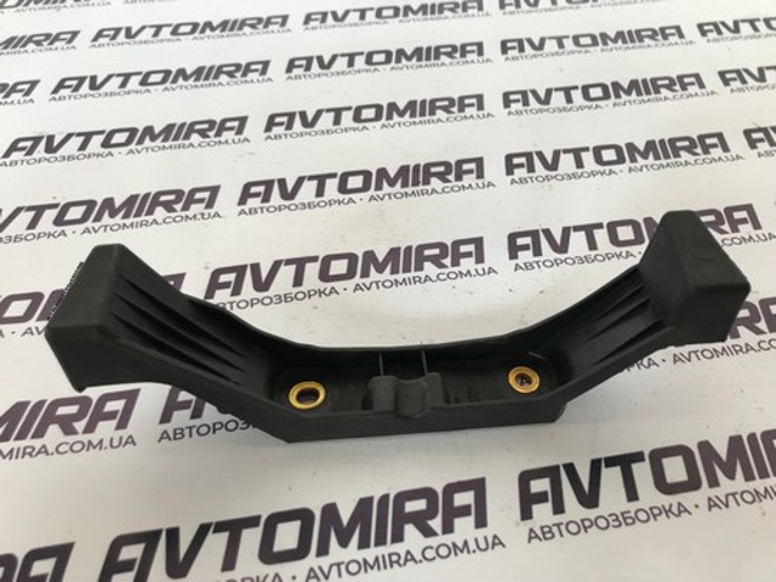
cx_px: 388
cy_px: 291
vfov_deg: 49.7
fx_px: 628
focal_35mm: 28
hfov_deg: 63.4
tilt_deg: -49.1
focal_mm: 3.99
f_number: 1.8
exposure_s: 1/50
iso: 20
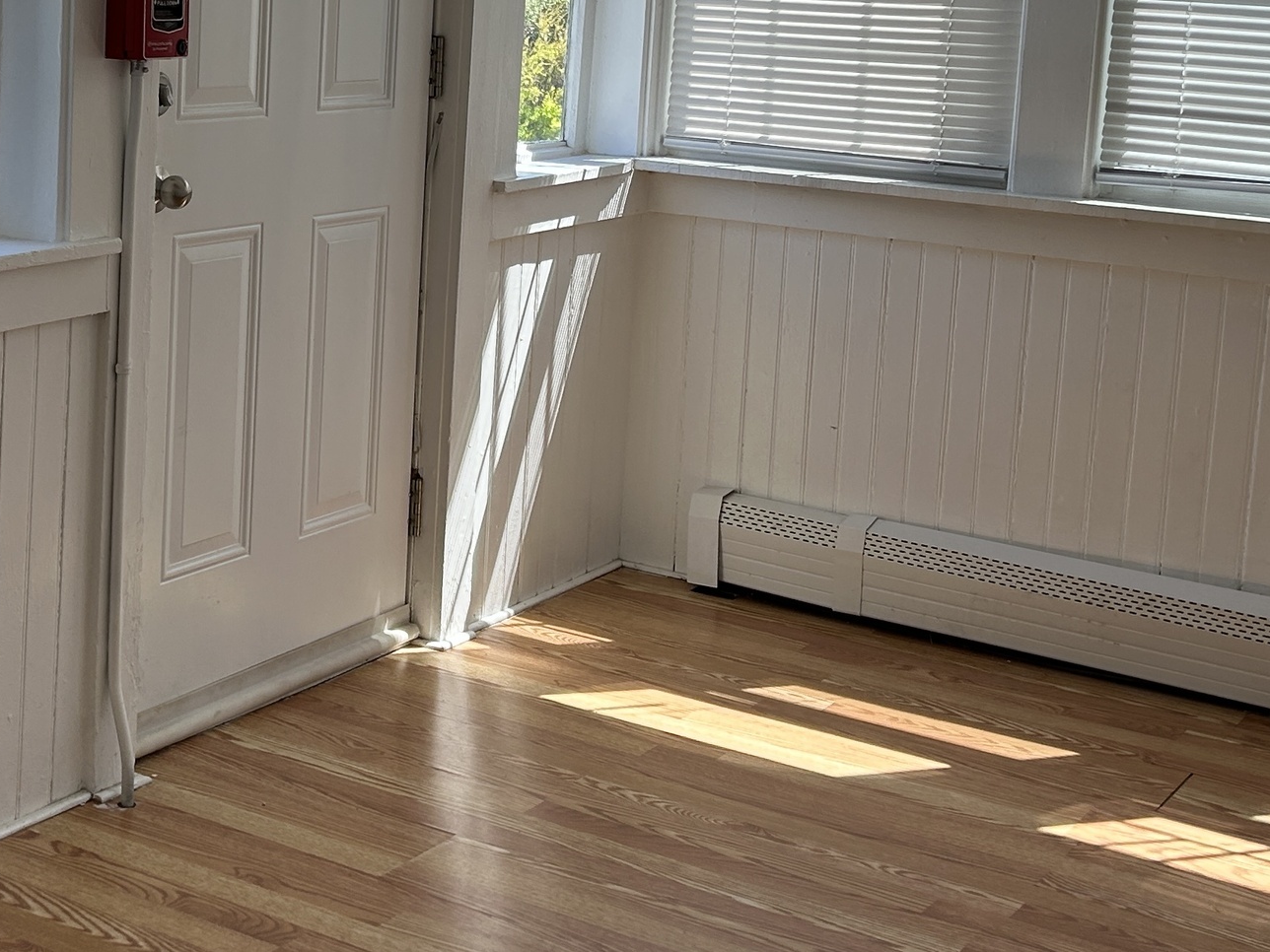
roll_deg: -2.0
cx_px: 332
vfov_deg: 23.4
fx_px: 2275
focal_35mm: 62
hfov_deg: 30.7
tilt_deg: -7.4
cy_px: 221
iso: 50
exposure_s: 1/499
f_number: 1.5
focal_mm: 5.7
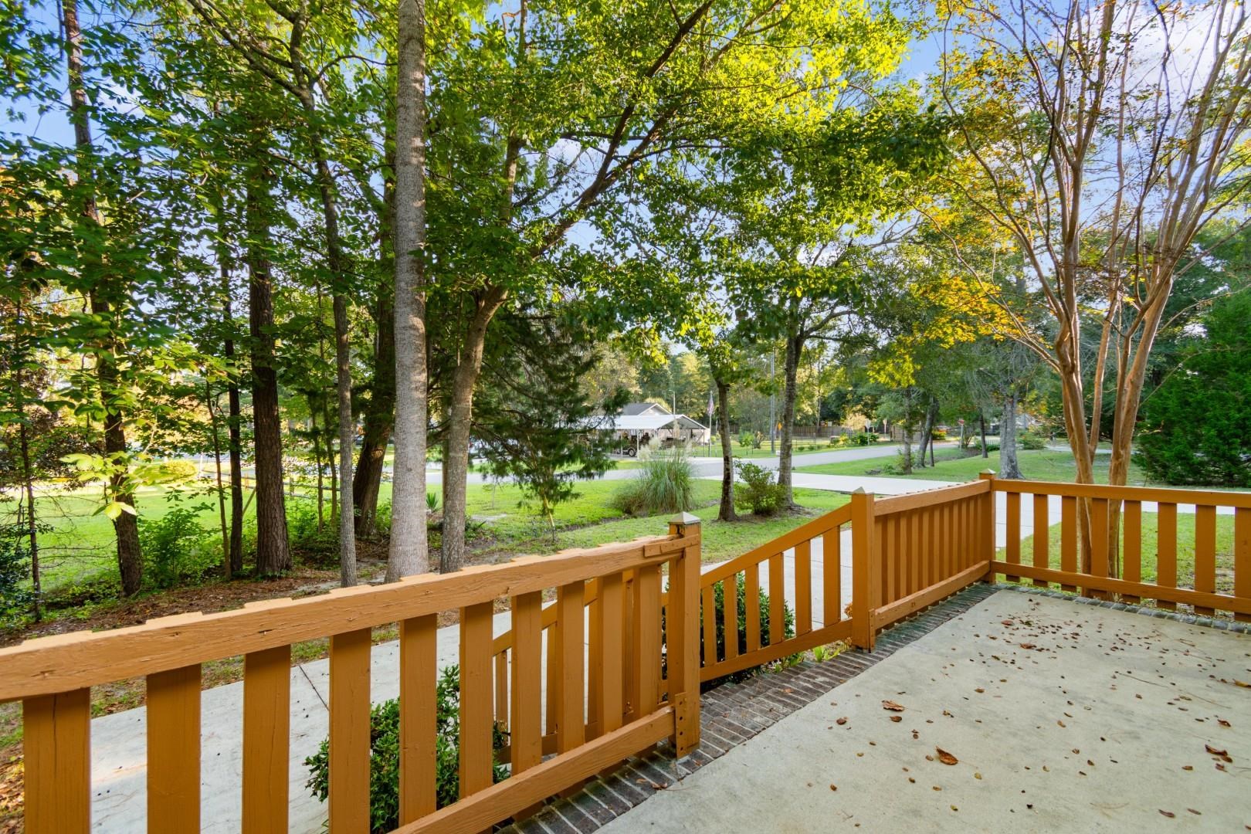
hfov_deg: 100.4
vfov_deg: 77.3
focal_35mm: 15
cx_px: 626
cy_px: 417
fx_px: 521
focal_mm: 10
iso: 100
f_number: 4.5
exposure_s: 1/10
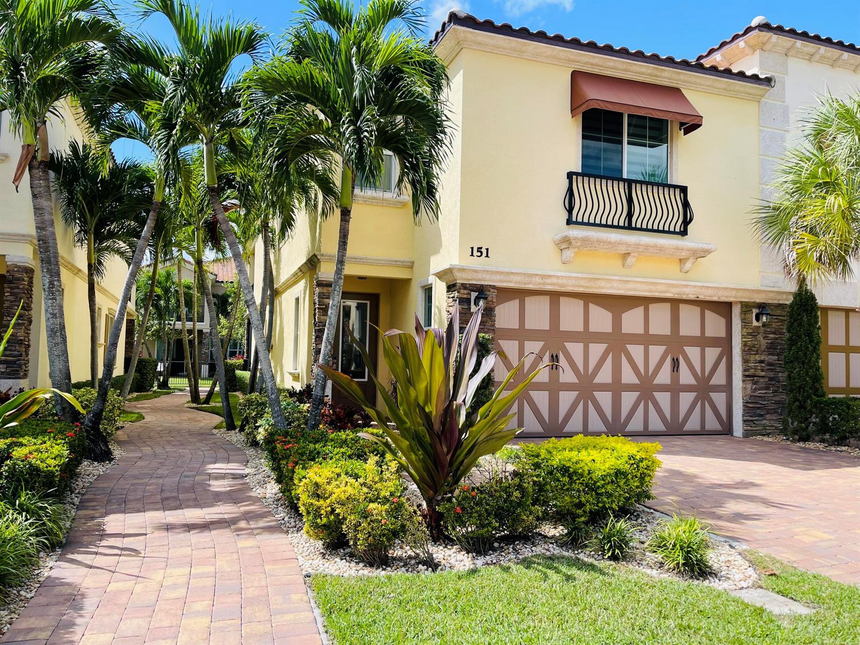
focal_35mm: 26
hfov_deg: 67.3
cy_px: 322
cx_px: 430
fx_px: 646
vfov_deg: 53.1
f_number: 1.6
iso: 32
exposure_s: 1/1883
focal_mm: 5.1
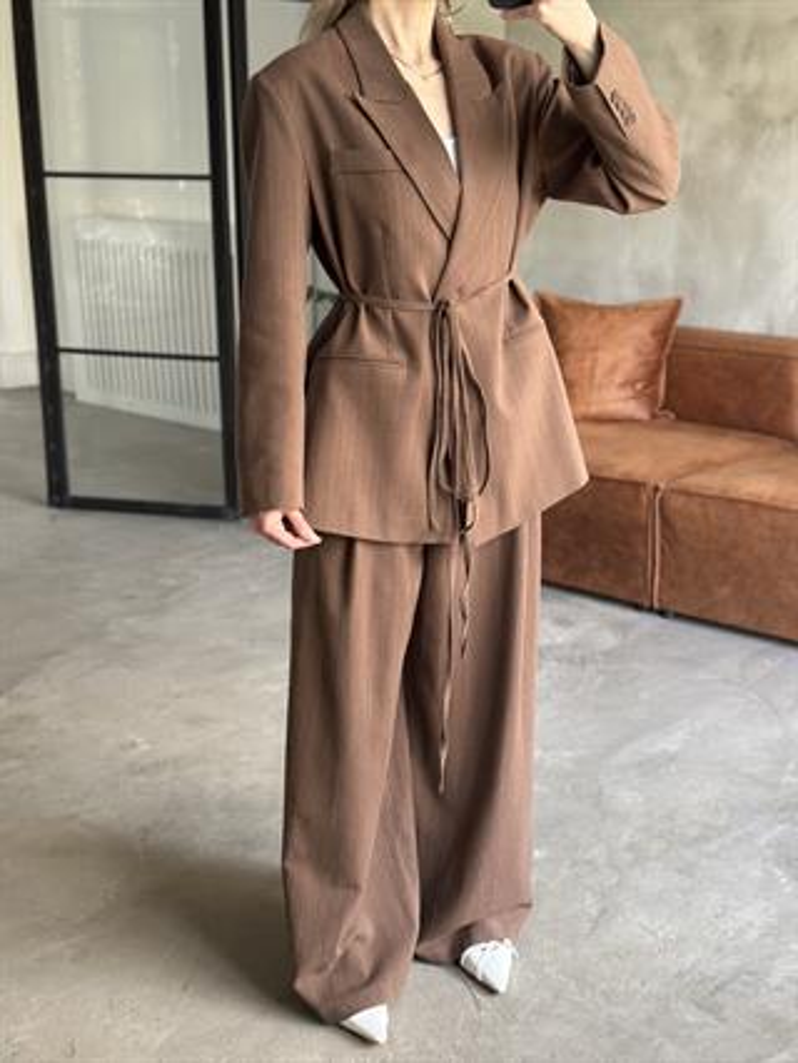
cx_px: 399
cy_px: 532
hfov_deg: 30.3
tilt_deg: -29.6
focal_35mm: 48
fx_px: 1474
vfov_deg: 39.6
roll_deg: +0.5
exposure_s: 1/60
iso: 200
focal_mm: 6.86
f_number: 1.78
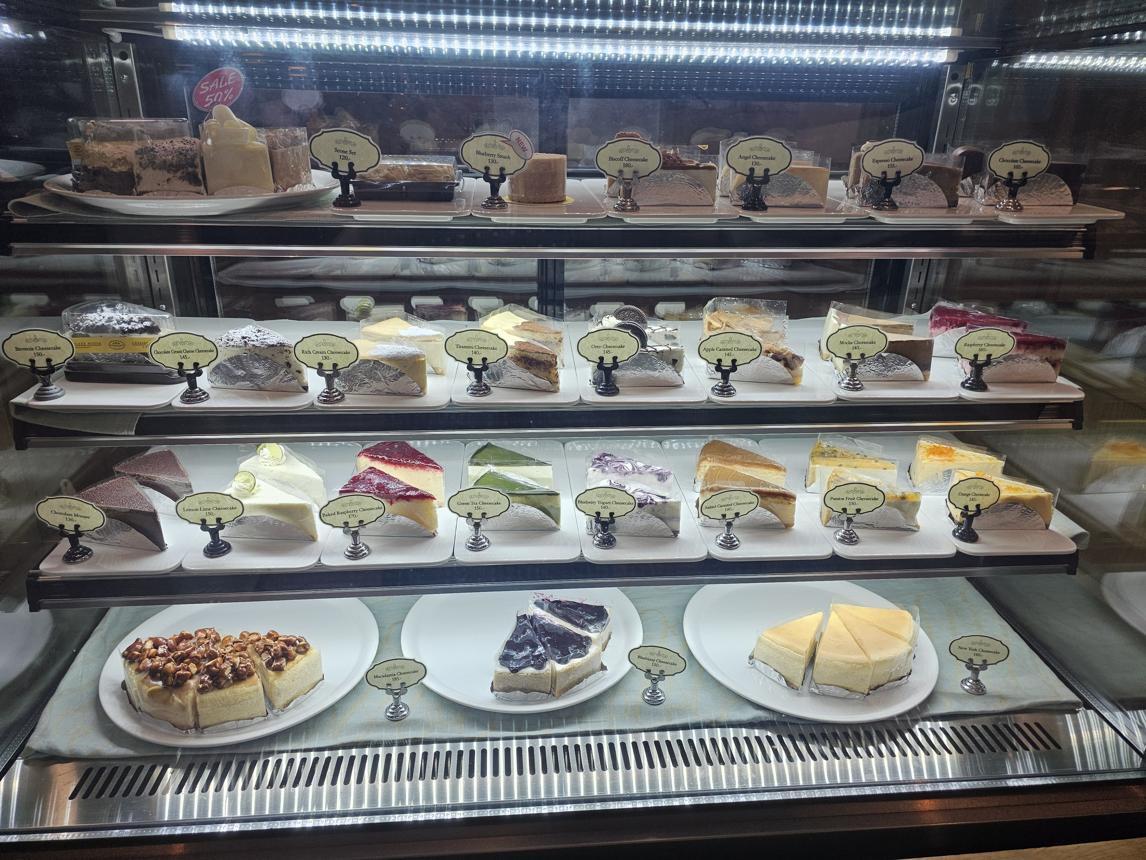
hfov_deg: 73.9
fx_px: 761
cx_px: 573
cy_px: 430
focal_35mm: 23
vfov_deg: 58.9
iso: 80
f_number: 1.7
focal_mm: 6.3
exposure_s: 1/207
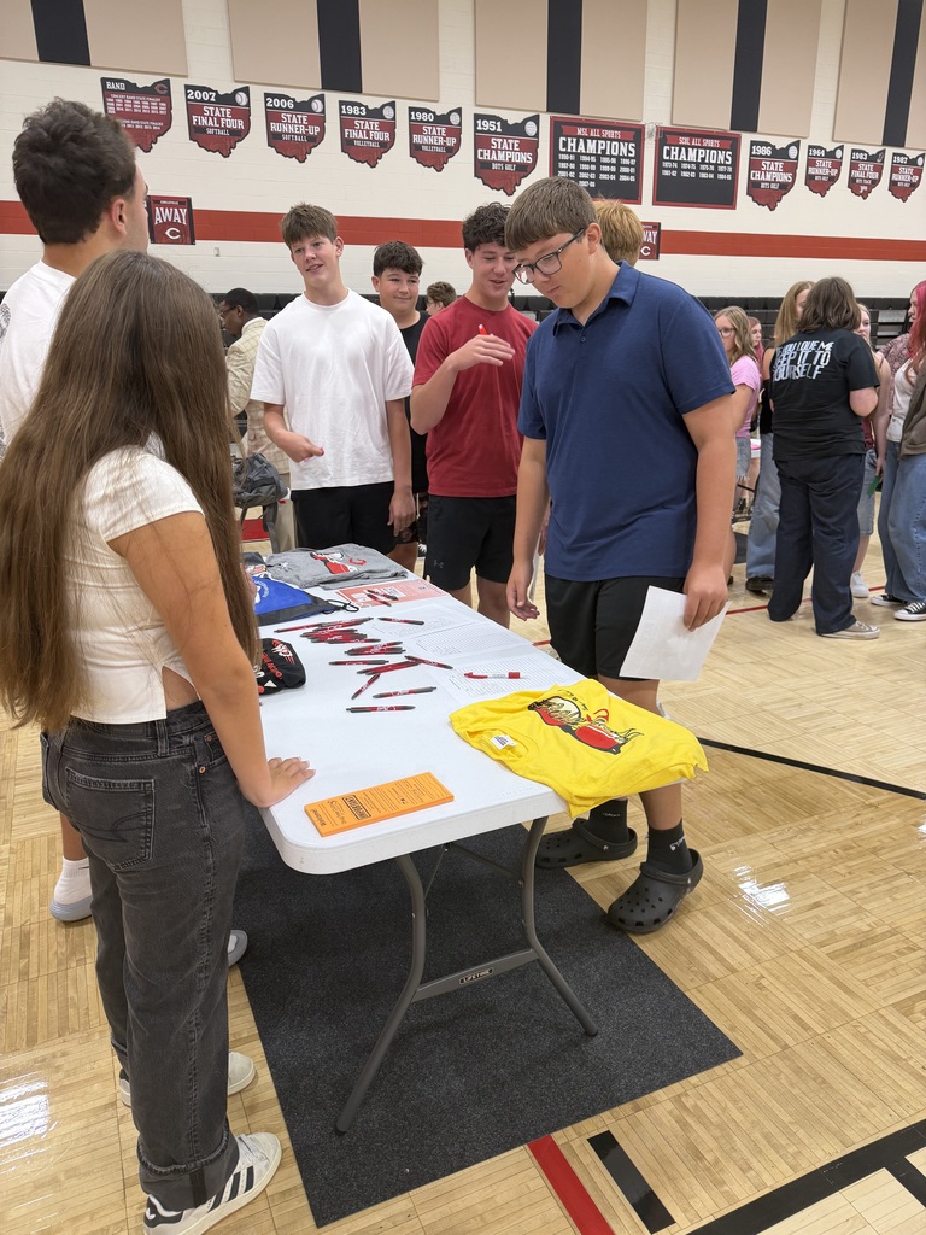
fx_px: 856
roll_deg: +0.9
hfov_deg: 56.8
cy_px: 618
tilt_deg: -18.3
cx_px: 463
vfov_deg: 71.6
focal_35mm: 24
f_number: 1.78
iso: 125
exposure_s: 1/121
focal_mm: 6.76
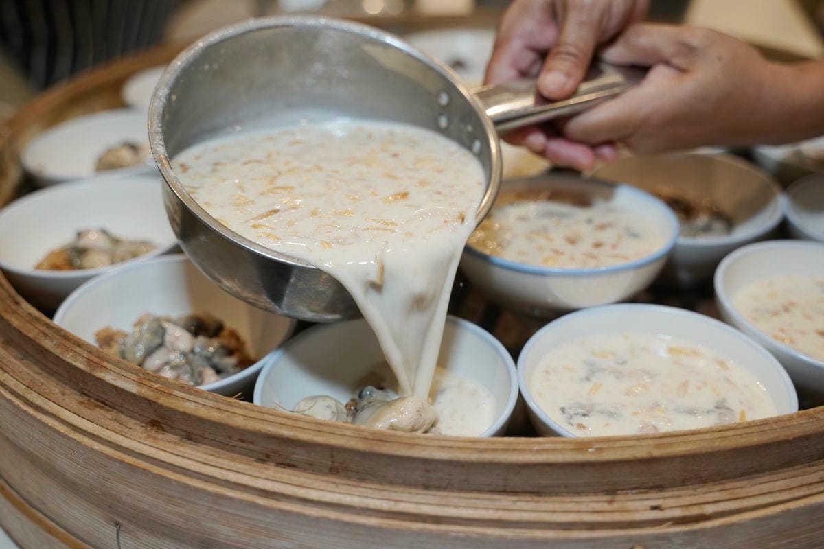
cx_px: 412
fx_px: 984
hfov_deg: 45.4
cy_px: 274
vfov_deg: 31.2
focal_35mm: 43
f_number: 3.5
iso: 1600
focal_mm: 43
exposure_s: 1/160
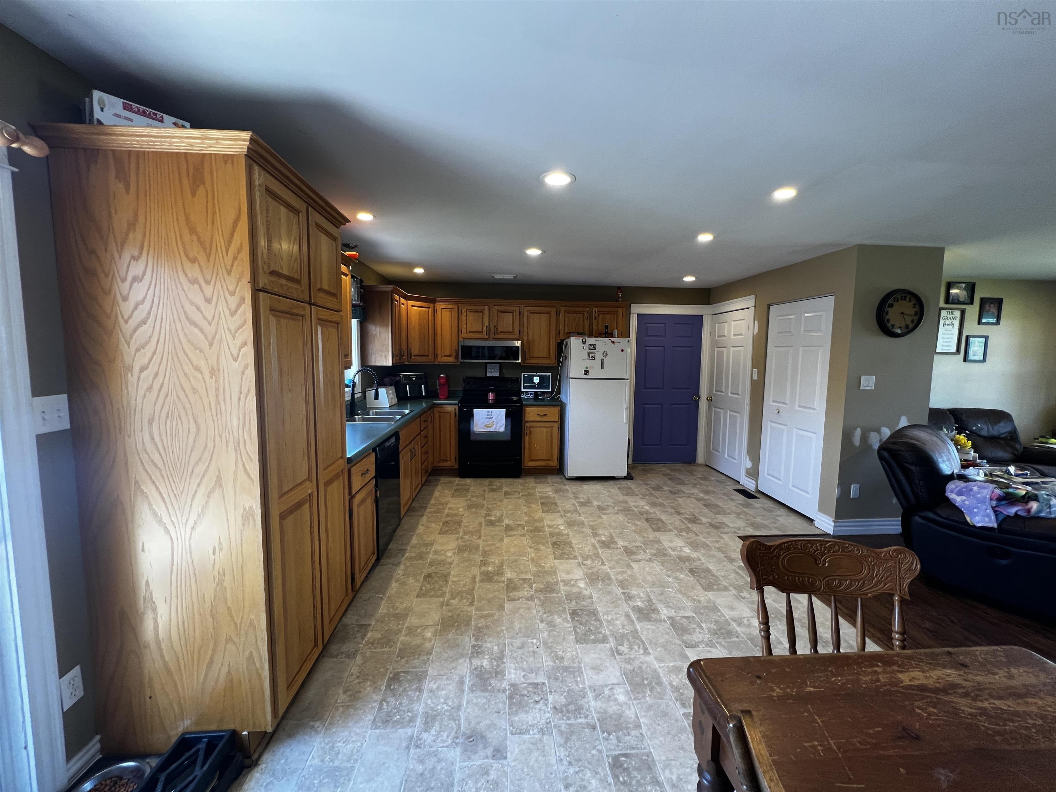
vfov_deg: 89.9
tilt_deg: -5.5
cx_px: 528
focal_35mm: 13
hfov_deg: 106.2
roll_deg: -1.1
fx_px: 397
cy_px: 396
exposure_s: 1/60
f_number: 1.8
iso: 160
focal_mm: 1.57
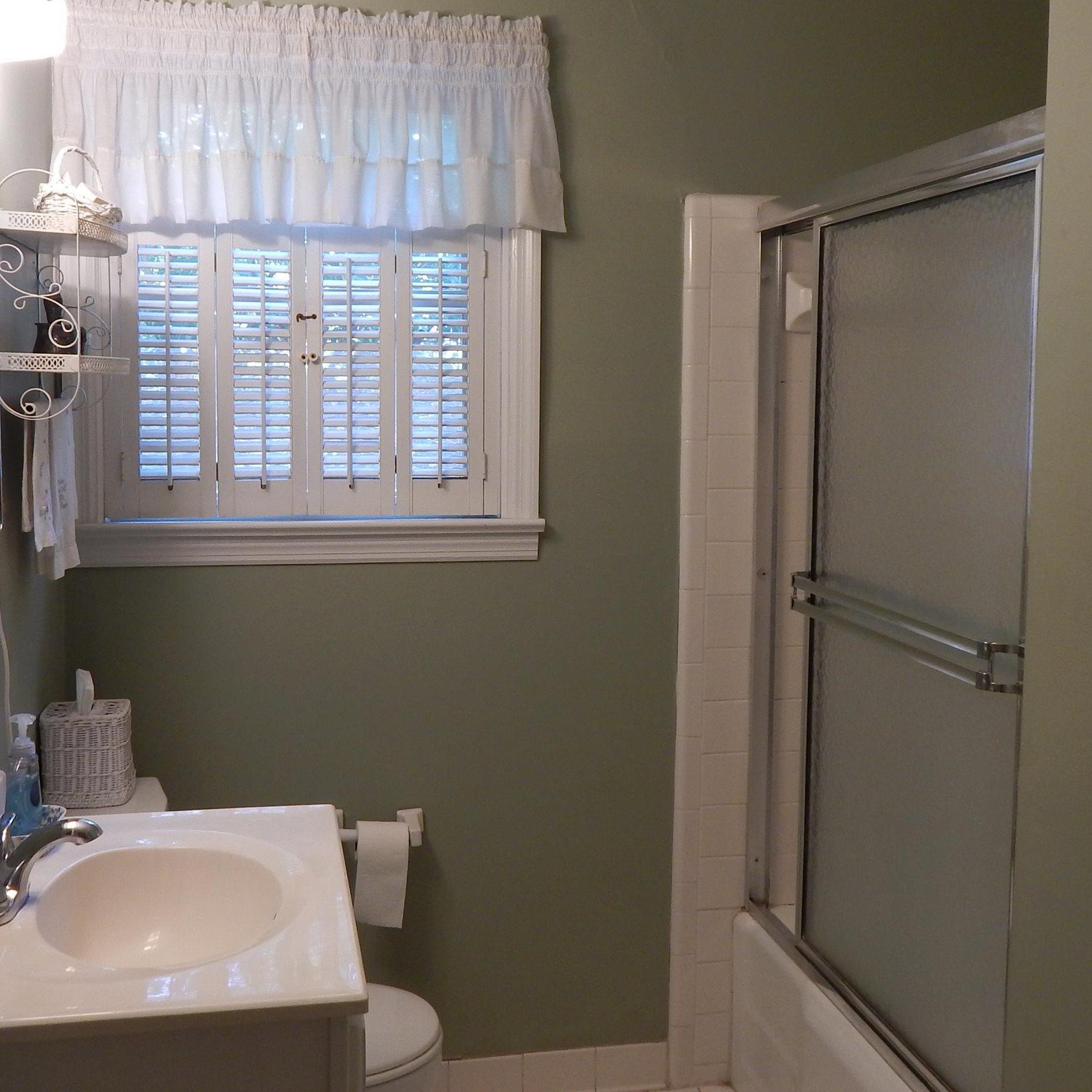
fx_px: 1285
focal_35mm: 36
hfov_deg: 46.0
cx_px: 512
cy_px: 479
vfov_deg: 46.0
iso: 140
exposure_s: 1/30
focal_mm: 4
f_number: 3
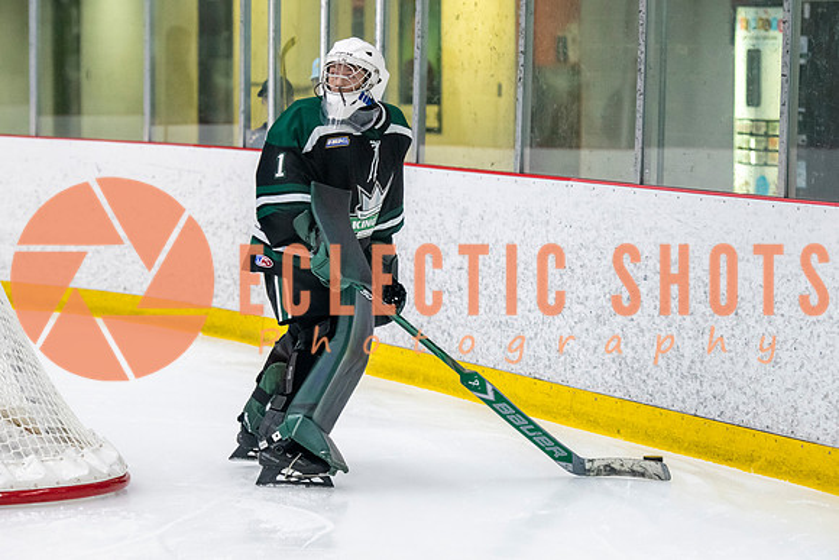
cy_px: 280
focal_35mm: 156
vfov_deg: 8.8
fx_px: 3637
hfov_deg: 13.2
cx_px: 417
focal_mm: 110
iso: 3200
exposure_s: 1/640
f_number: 3.2
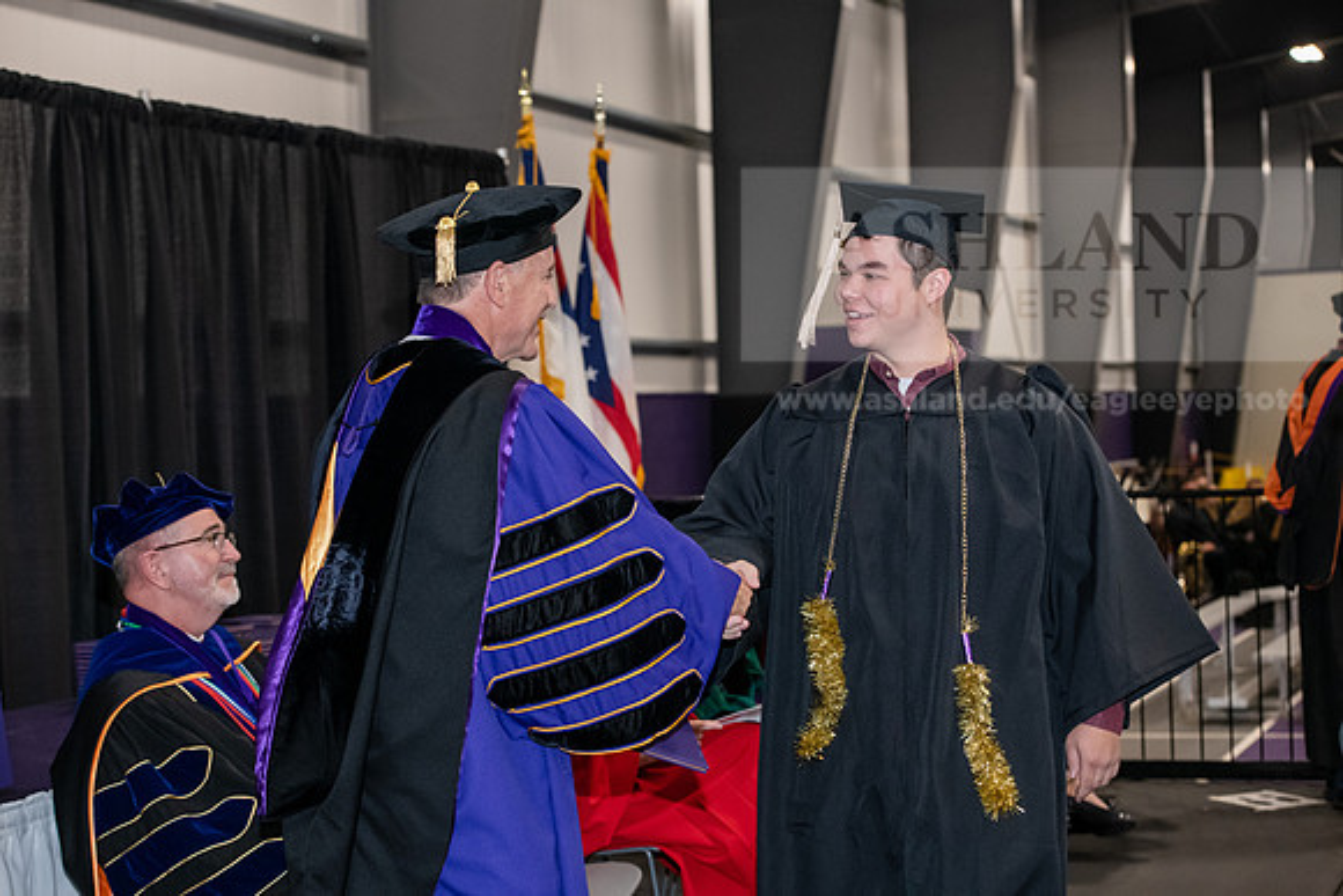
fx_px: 2612
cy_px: 448
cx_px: 672
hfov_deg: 28.8
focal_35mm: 70
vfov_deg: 19.5
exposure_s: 1/200
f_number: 5
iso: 2500
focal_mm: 70
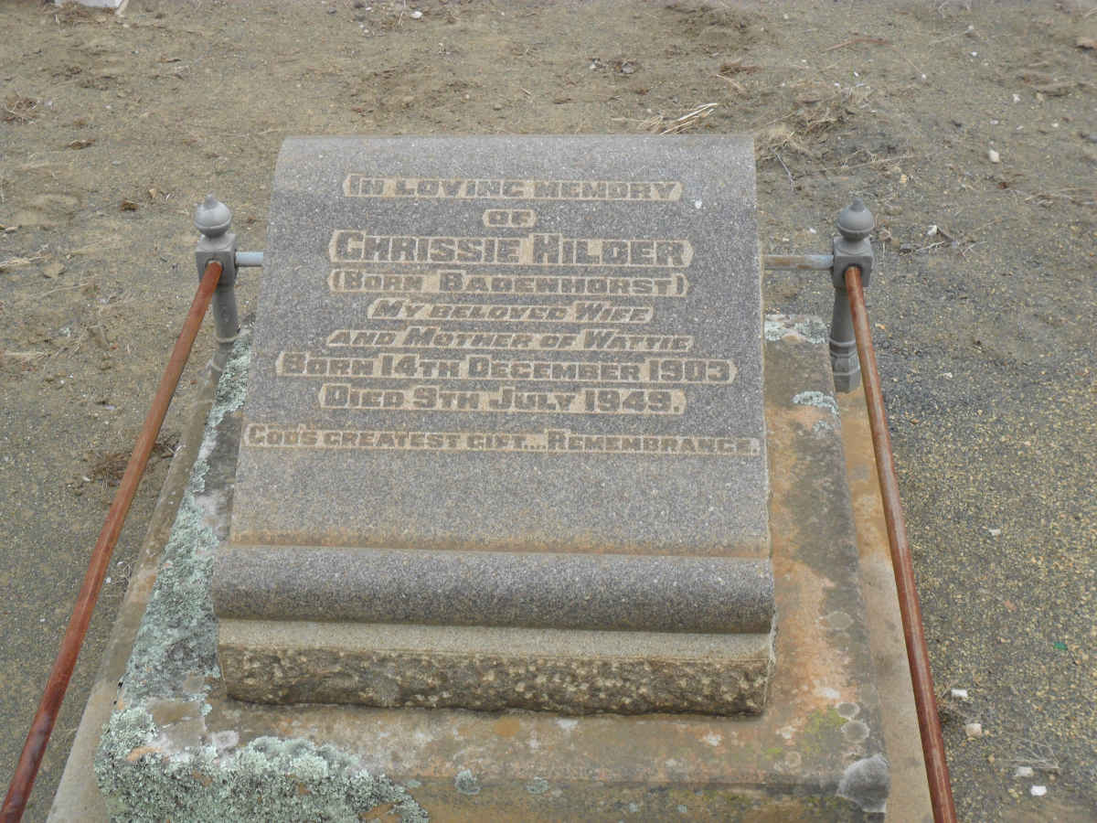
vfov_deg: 28.0
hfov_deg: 36.8
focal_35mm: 52
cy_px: 412
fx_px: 1648
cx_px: 548
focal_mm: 9.3
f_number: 5
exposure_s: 1/250
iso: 100
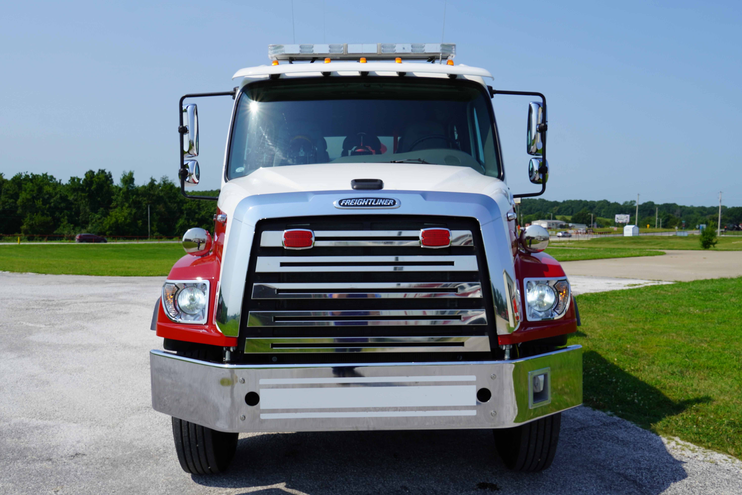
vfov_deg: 38.4
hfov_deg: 55.1
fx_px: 711
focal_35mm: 34
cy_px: 248
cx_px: 371
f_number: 10
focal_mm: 23
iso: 100
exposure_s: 1/200
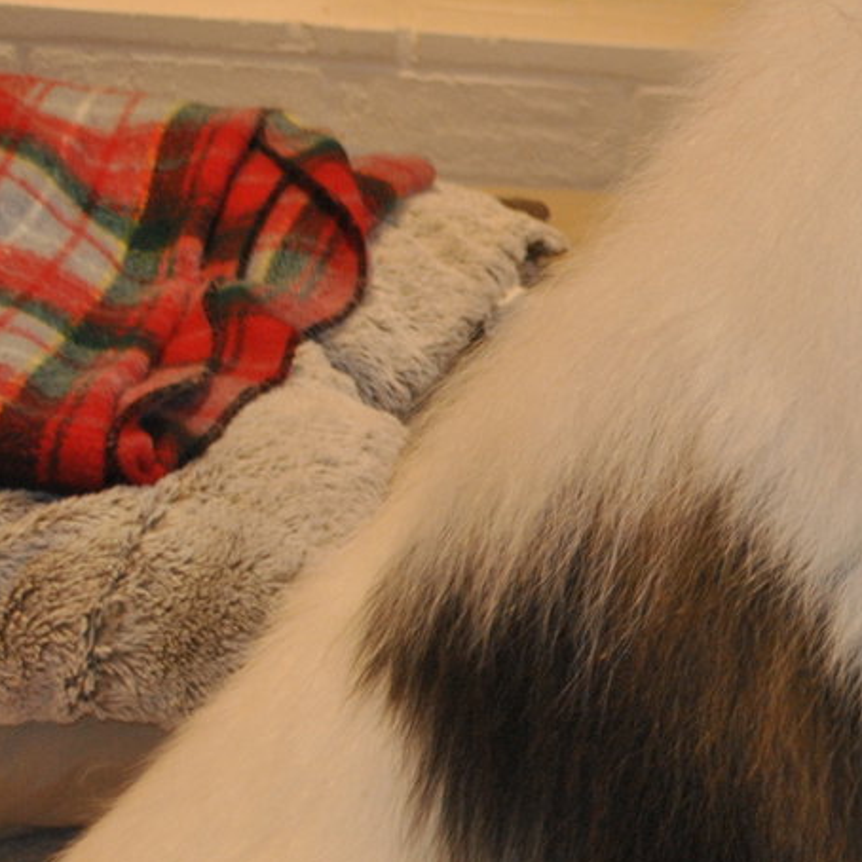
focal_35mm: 135
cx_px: 1242
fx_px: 3803
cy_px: 250
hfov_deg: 12.4
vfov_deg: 12.9
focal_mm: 30
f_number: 4.5
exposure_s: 1/60
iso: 400
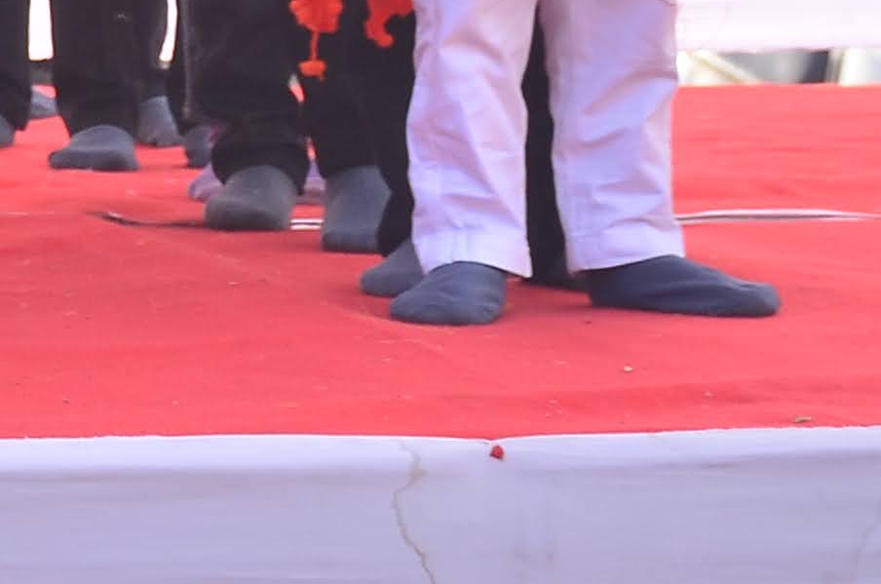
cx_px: -1045
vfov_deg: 4.1
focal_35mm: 327
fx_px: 7987
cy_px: -615
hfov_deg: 6.1
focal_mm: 40
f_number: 6.3
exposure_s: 1/125
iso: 160
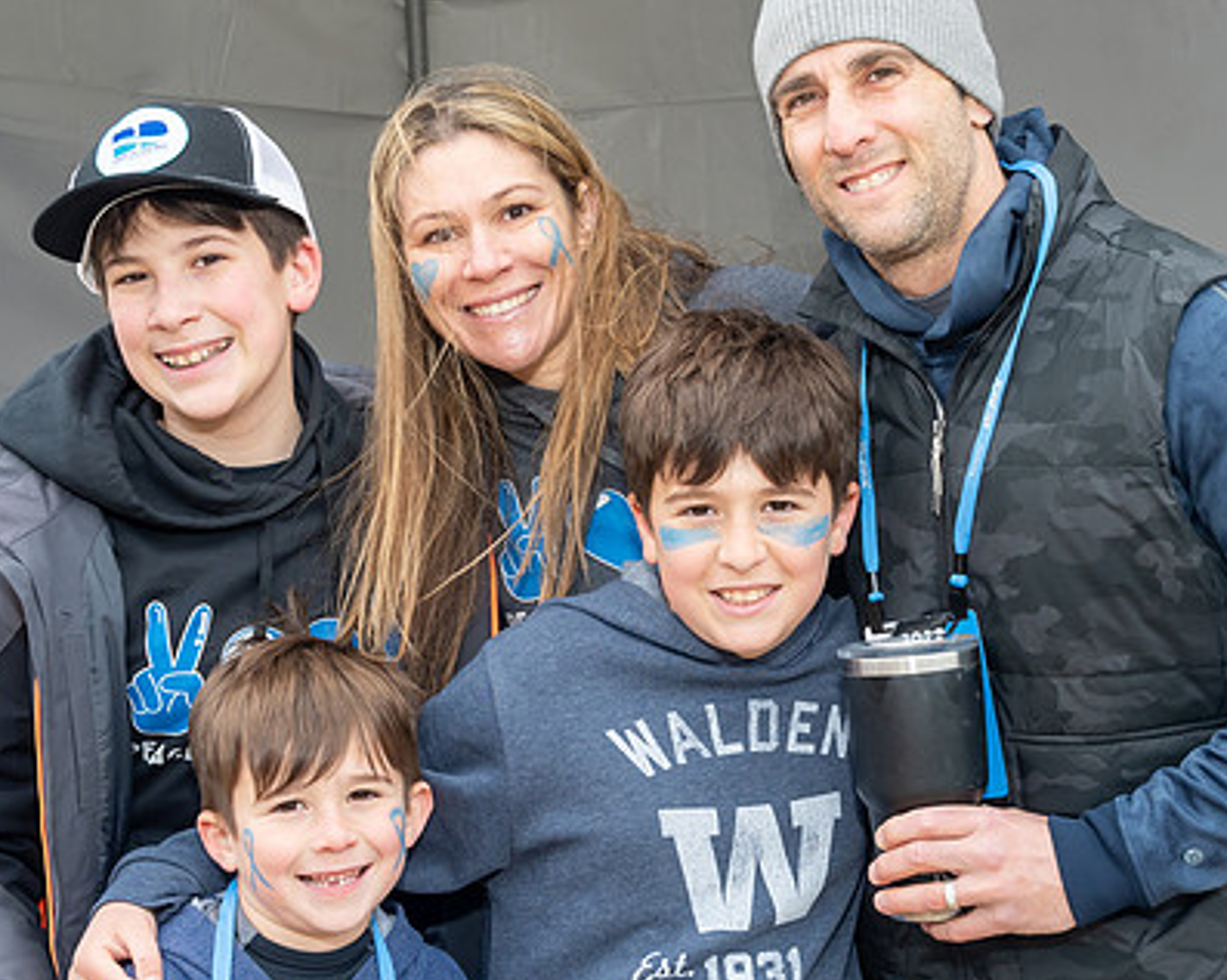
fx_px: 2214
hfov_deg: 30.9
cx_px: 712
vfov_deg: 25.0
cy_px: 495
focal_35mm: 61
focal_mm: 22
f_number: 6.3
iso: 320
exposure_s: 1/250
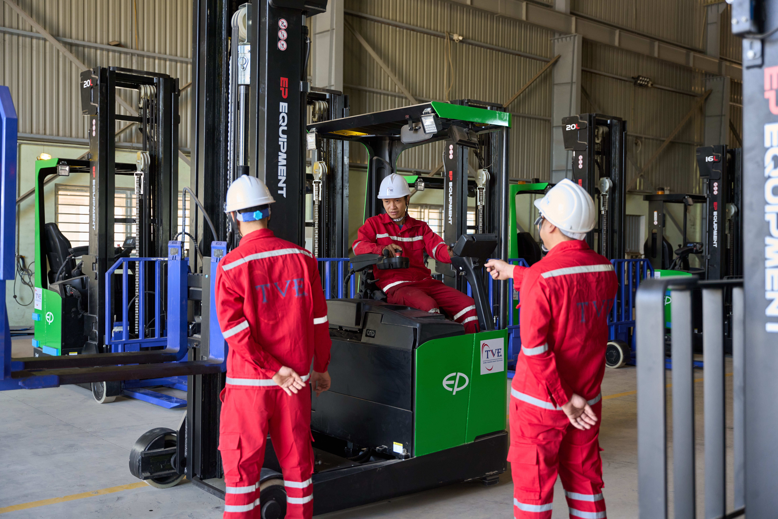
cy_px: 260
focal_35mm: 39
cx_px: 389
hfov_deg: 49.1
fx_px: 852
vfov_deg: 33.9
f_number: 2.8
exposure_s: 1/250
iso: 1250
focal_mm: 39.4
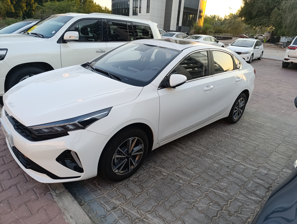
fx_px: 198
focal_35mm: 23
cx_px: 148
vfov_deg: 59.0
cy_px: 112
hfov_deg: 73.8
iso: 80
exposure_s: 1/100
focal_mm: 6.14
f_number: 1.6
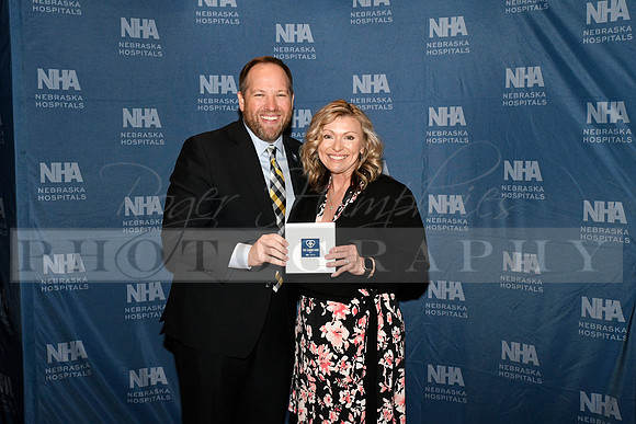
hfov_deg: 41.1
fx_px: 848
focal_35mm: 48
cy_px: 212
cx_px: 318
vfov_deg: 28.1
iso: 6400
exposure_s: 1/60
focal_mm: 48
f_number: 11
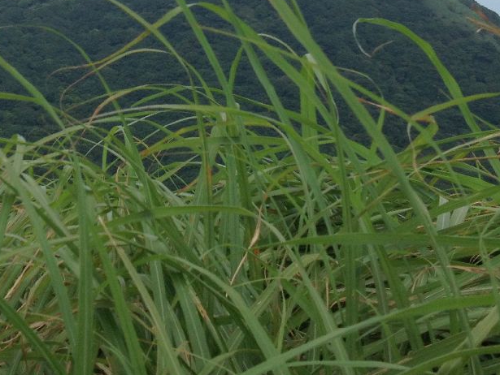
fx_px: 1315
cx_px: 124
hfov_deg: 21.3
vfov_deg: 15.7
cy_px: -58
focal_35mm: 91
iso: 50
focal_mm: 4.28
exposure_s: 1/1783
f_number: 2.4
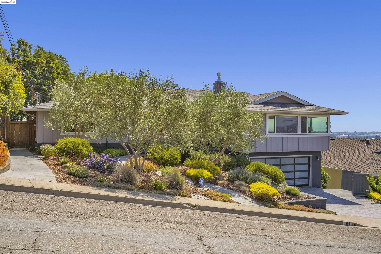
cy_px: 127
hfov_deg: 54.4
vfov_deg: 37.9
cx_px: 190
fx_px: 370
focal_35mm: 35
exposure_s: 1/320
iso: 100
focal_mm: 35
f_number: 8
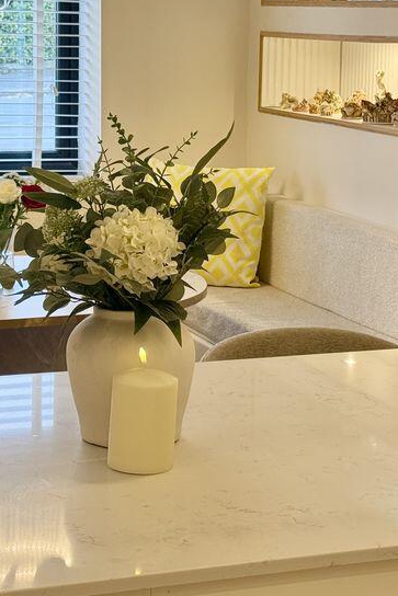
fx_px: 1558
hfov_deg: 14.6
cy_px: 254
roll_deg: -0.8
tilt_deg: -9.3
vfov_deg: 21.7
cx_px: 208
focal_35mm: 94
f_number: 1.78
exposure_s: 1/100
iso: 64
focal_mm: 6.76
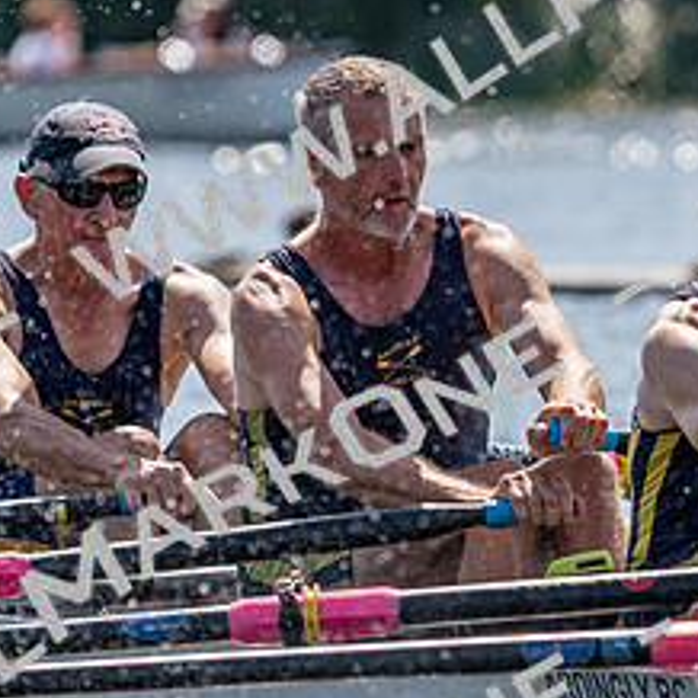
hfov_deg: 2.5
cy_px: 309
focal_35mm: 714
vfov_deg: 2.5
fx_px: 16289
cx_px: 467
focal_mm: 315
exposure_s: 1/2000
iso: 320
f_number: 6.3
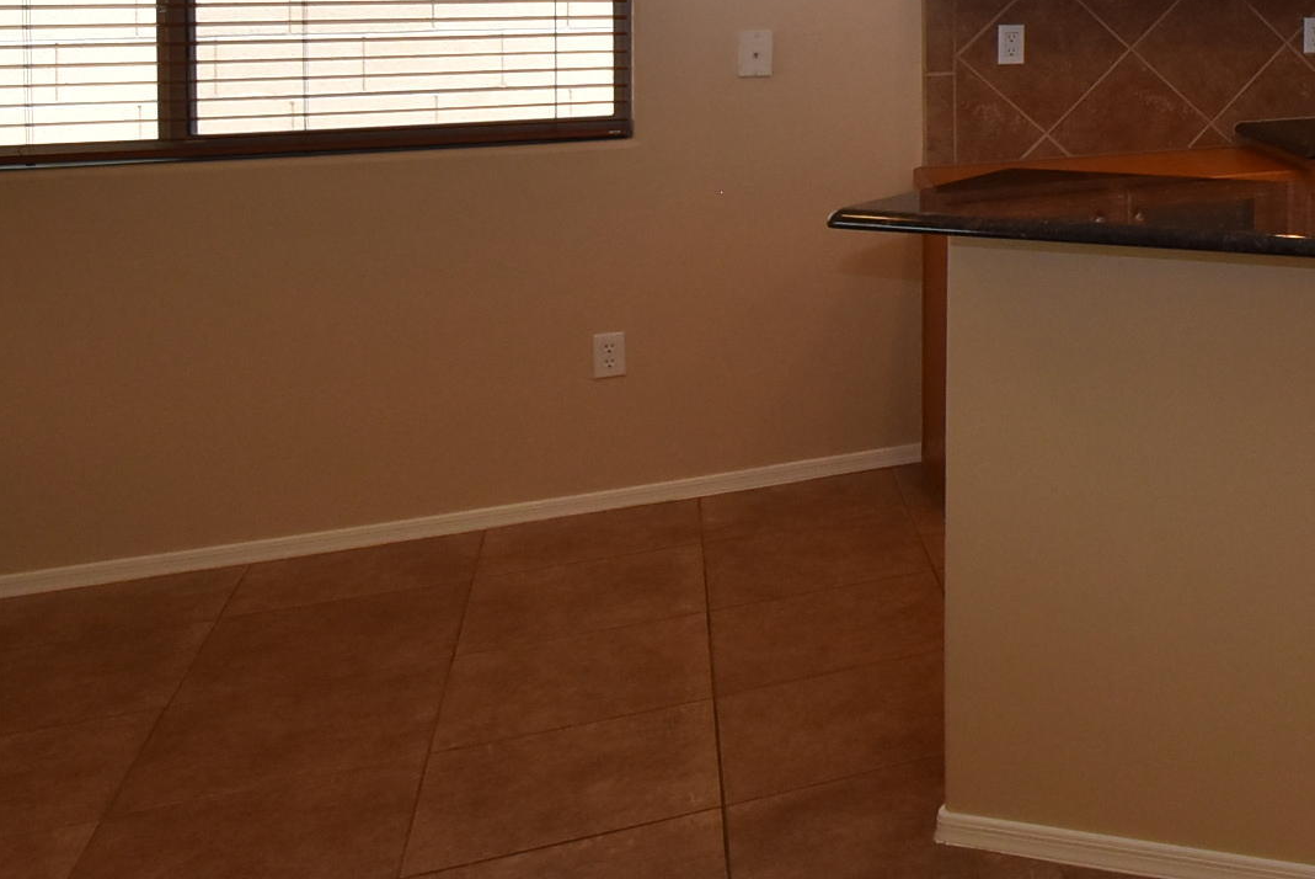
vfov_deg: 29.1
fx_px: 1535
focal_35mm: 42
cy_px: -66
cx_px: 1679
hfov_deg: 34.2
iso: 800
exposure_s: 1/100
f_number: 5.6
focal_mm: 10
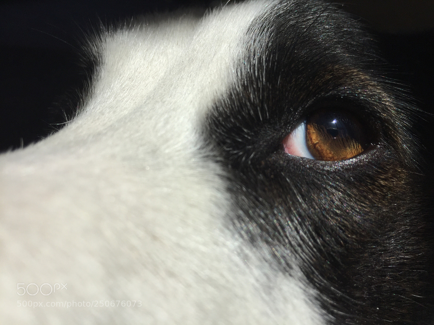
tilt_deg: -5.7
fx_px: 364
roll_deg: -3.5
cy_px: 162
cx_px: 217
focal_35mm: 29
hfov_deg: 61.7
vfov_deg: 48.2
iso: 32
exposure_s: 1/3597
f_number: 2.2
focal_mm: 4.15
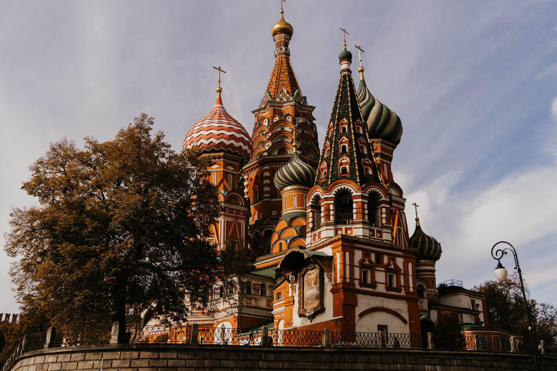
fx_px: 542
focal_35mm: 35
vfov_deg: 37.9
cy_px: 186
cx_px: 278
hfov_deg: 54.4
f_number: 4
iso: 100
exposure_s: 1/500
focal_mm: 35
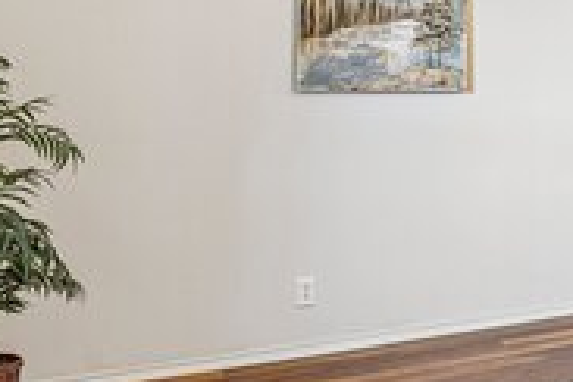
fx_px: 891
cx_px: 679
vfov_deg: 23.7
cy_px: 61
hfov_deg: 30.5
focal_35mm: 56
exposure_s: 1/5
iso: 400
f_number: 8
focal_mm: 16
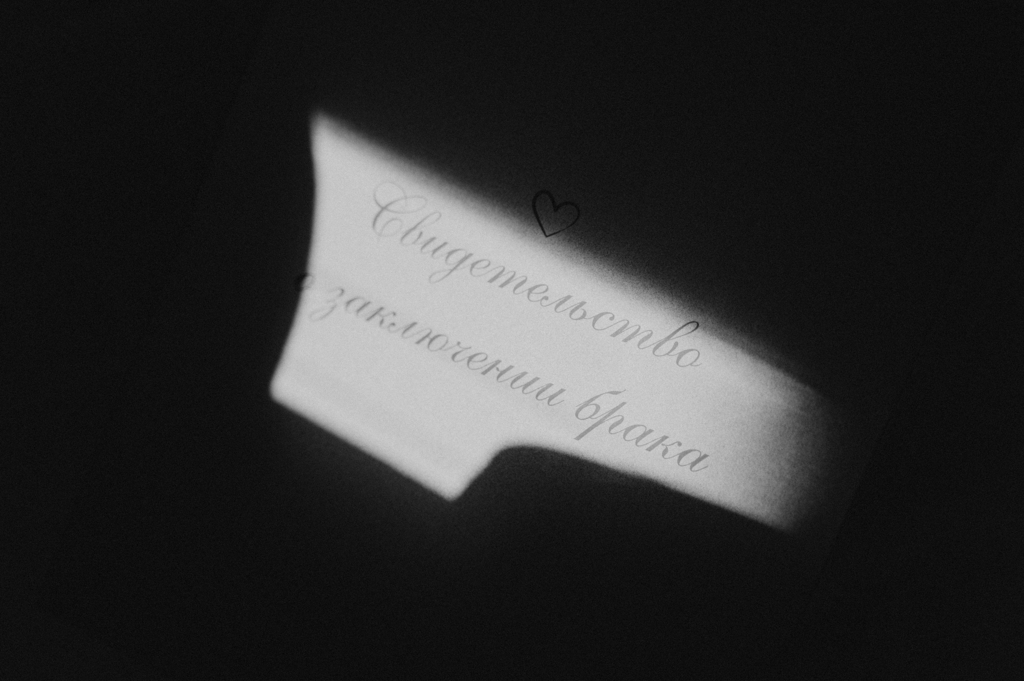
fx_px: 1819
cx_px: 512
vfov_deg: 21.2
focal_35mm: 64
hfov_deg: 31.4
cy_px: 340
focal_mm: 64
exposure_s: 1/800
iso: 160
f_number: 2.8
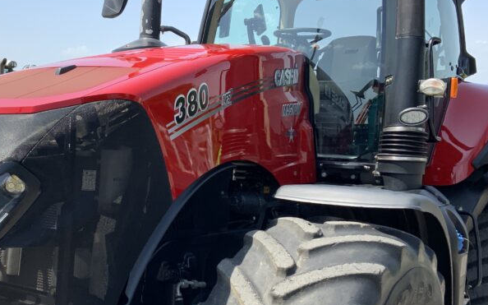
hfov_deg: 37.7
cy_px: 172
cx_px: 152
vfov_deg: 24.4
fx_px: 705
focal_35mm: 53
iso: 16
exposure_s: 1/1144
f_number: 1.8
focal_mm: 3
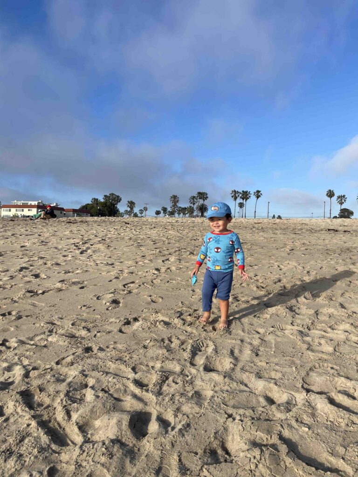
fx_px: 359
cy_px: 238
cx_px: 179
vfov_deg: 67.3
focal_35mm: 26
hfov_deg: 53.1
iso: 32
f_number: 1.6
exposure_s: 1/3205
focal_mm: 4.2
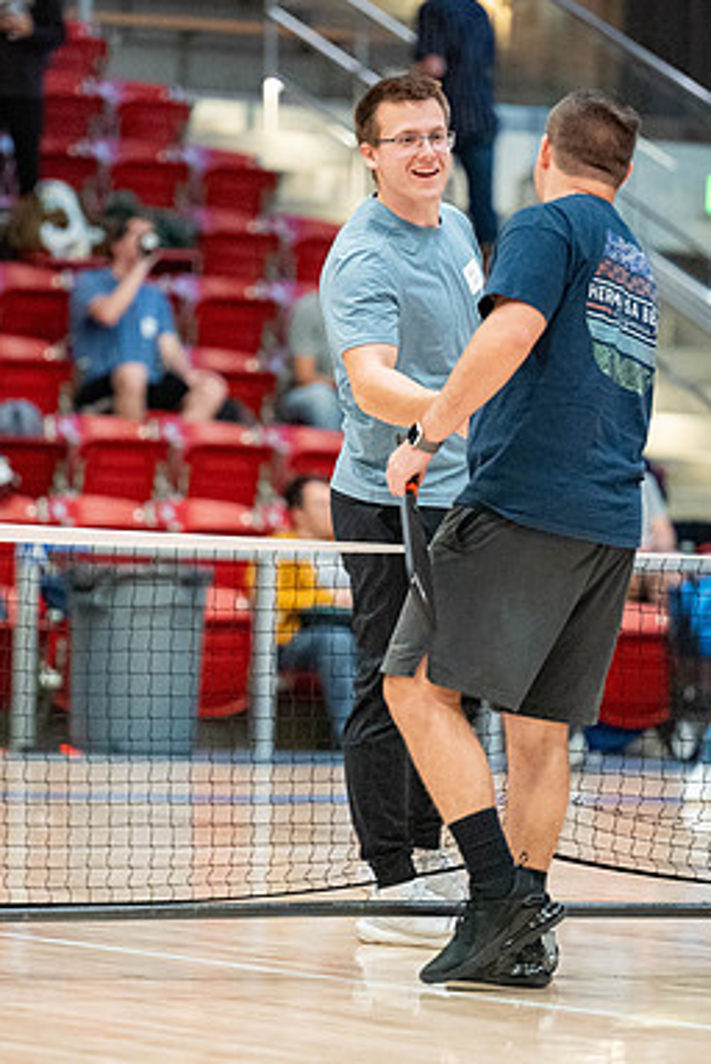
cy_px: 535
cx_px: 394
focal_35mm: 227
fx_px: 6712
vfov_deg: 9.1
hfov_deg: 6.1
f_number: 2.8
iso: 5000
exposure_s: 1/500
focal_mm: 150
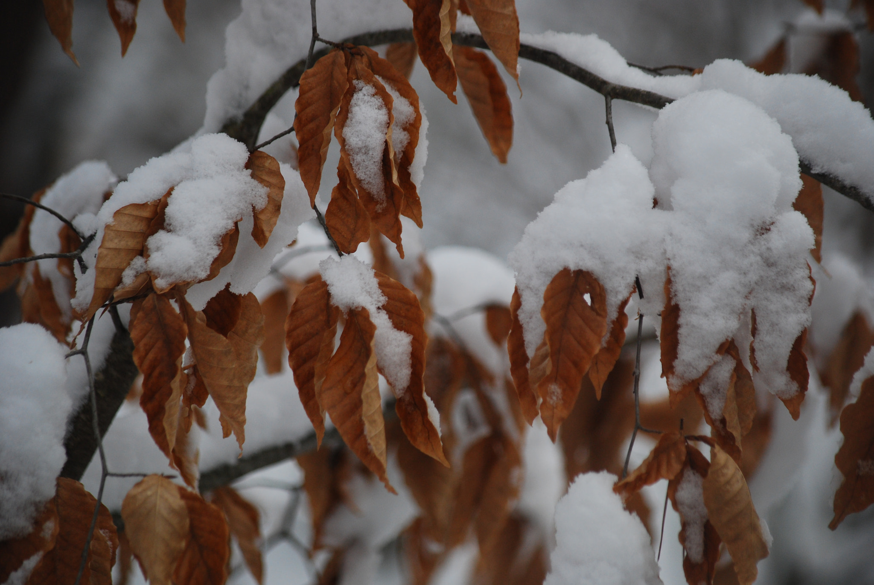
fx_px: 5651
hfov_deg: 8.8
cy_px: 292
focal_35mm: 232
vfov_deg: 5.9
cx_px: 437
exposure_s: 1/800
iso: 400
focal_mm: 155
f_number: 5
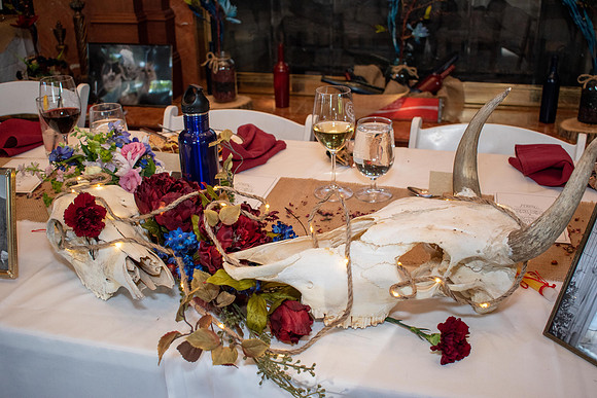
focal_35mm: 38
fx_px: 622
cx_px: 298
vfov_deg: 35.5
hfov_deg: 51.3
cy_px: 199
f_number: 4.5
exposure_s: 1/80
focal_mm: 25
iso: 800
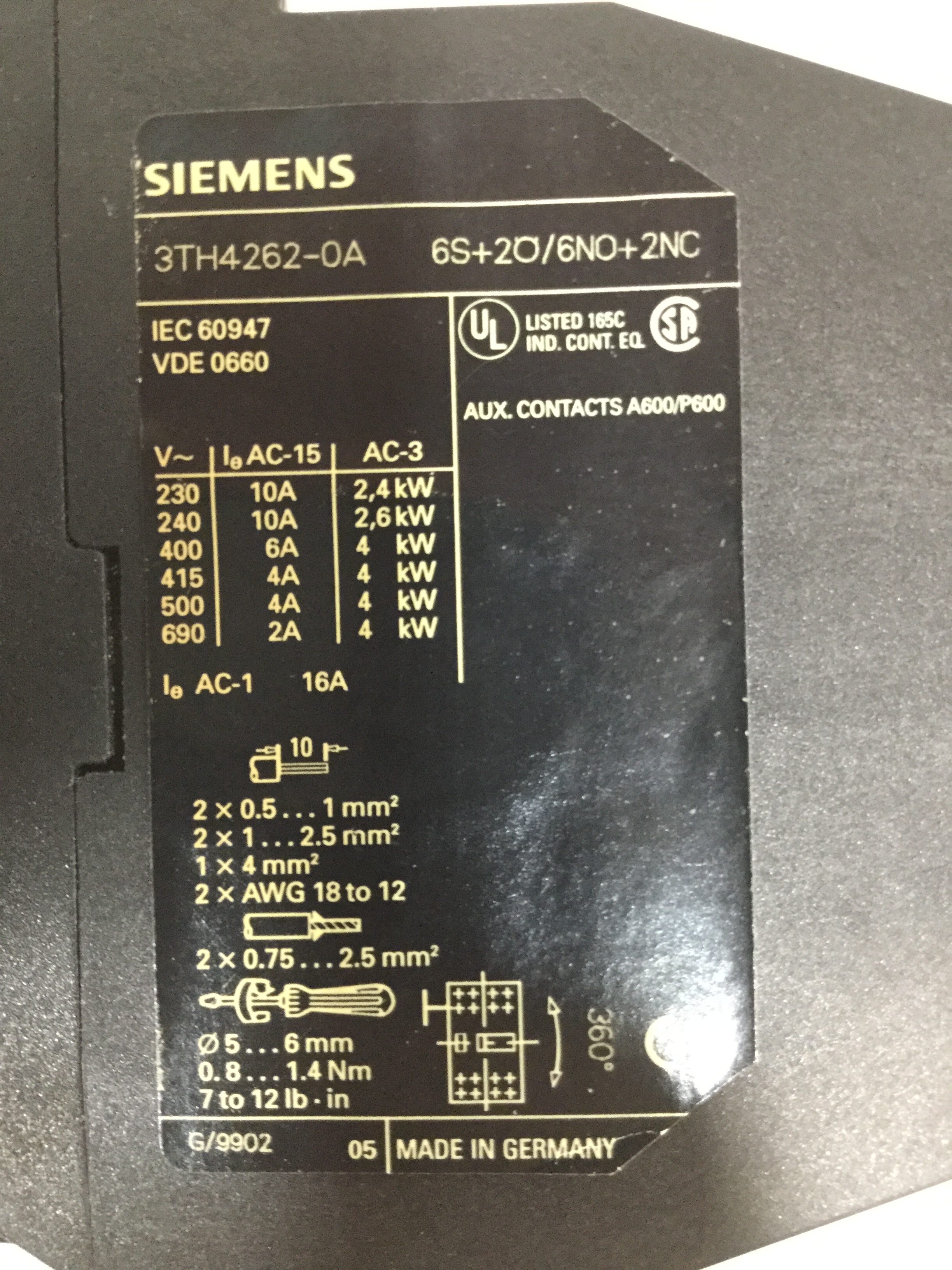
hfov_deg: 45.4
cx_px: 476
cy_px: 635
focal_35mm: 31
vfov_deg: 58.4
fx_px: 1137
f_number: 2.4
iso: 200
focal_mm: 3.3
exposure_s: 1/15
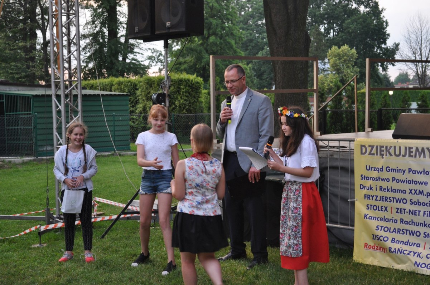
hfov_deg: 33.4
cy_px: 142
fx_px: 716
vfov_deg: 22.6
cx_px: 215
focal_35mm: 60
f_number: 5.3
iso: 720
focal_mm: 40
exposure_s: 1/60
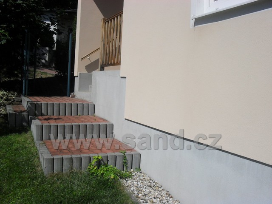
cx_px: 136
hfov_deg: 52.6
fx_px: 275
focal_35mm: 35
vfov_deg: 40.7
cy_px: 102
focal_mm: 6.3
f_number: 8.4
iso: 100
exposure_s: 1/750
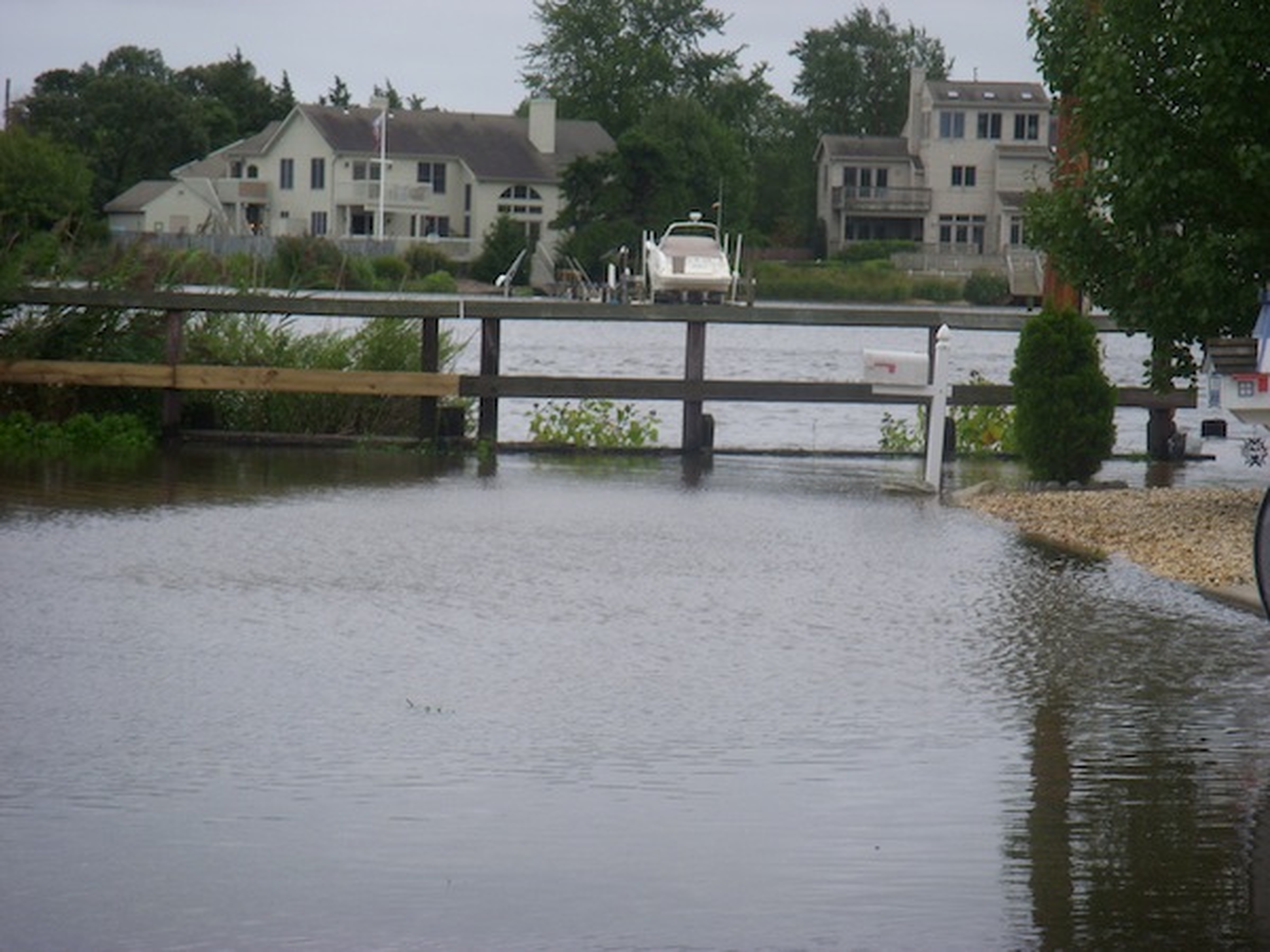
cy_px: 476
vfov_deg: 13.0
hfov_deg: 17.3
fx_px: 4182
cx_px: 635
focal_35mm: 114
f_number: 4.2
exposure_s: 1/400
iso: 100
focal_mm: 18.9
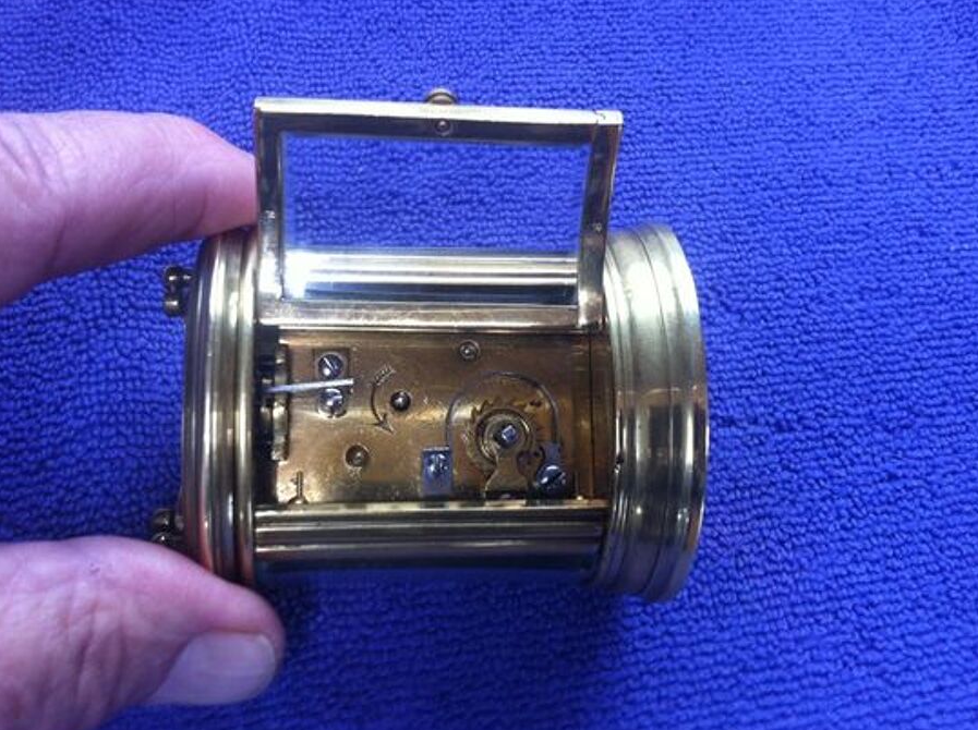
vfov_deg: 36.7
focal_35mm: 39
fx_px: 1100
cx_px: 471
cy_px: 342
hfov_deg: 47.9
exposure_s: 1/30
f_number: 2.8
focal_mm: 3.85
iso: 80
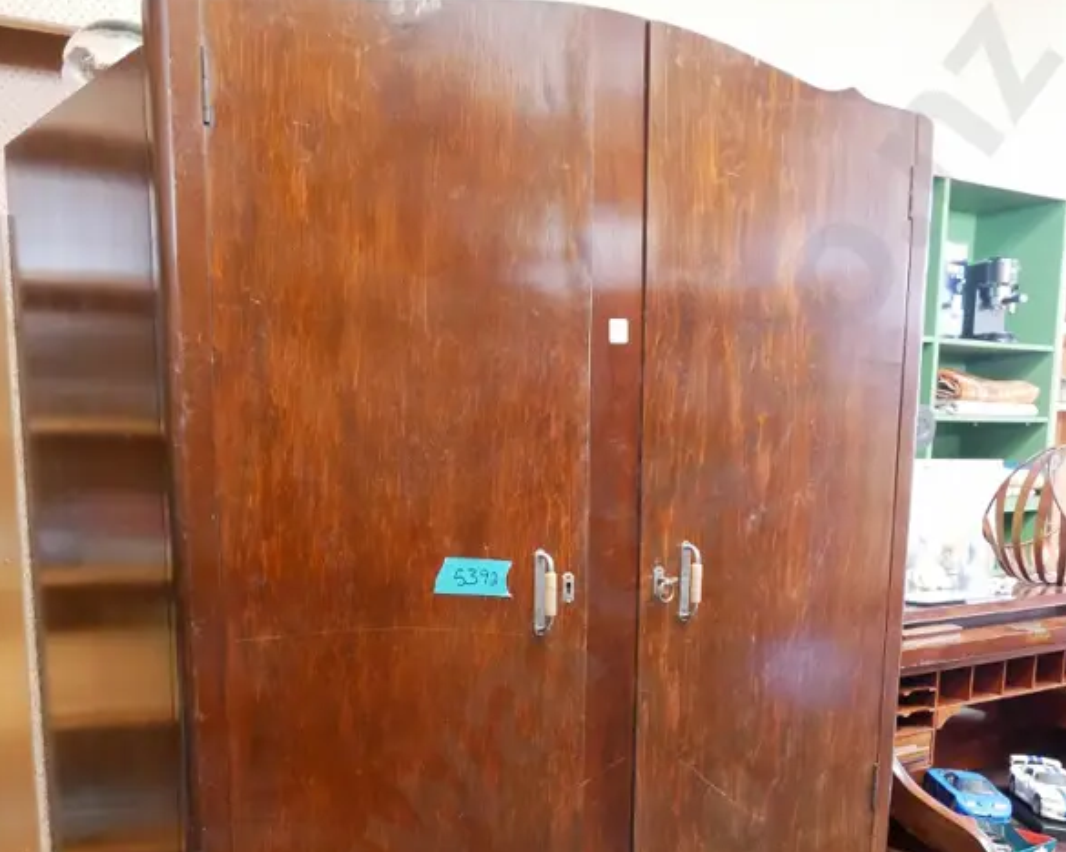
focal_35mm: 41
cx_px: 465
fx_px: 1294
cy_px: 776
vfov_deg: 34.4
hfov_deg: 44.7
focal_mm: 12
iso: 3200
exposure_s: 1/20
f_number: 4
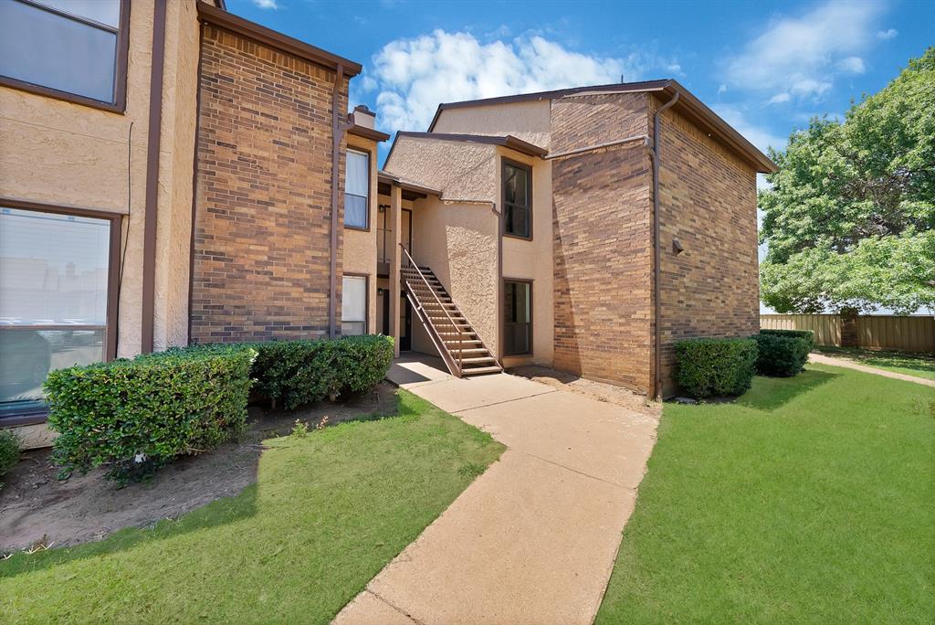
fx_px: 312
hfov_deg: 112.6
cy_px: 312
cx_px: 468
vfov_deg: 90.1
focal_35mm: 12
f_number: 9
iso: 1250
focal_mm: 12
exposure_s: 1/320
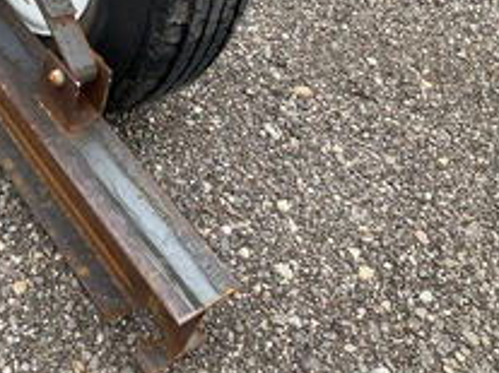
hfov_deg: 33.0
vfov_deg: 25.6
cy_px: 77
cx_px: 70
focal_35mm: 56
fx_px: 807
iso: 25
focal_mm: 3
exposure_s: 1/556
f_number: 1.8
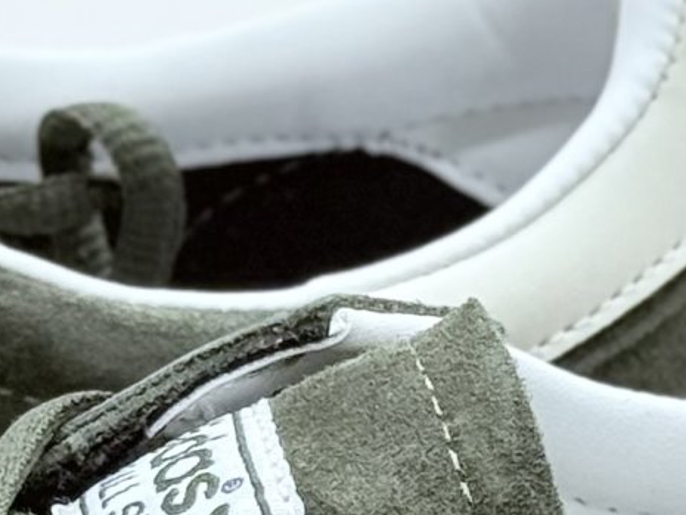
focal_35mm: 110
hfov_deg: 17.9
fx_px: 2180
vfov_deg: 13.4
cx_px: 258
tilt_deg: -24.2
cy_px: 364
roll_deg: -1.0
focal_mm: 6.76
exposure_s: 1/570
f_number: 1.78
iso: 64
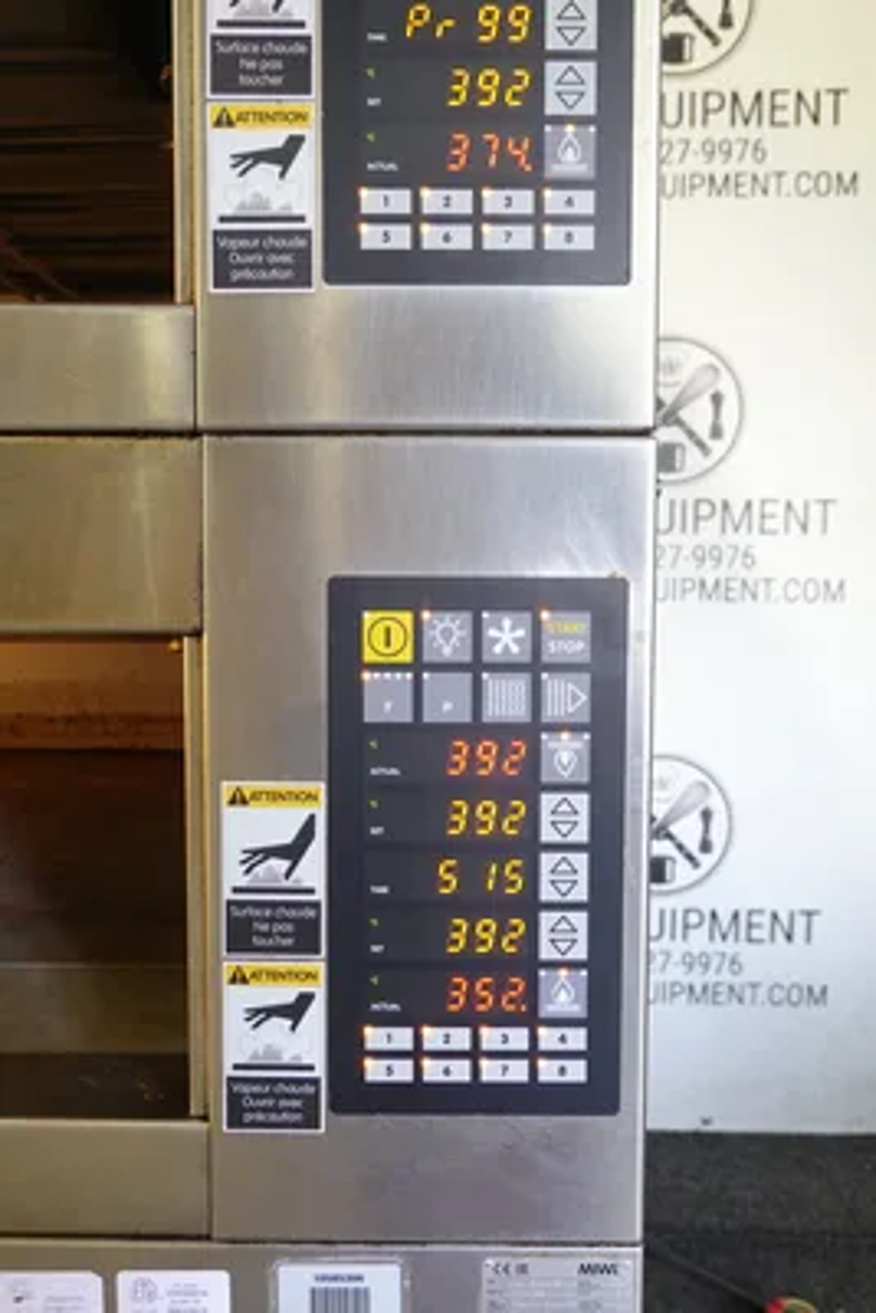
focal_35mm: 30
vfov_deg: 61.9
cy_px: 656
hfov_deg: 43.6
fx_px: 1094
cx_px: 438
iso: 500
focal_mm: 11.29
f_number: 3.5
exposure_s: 1/25
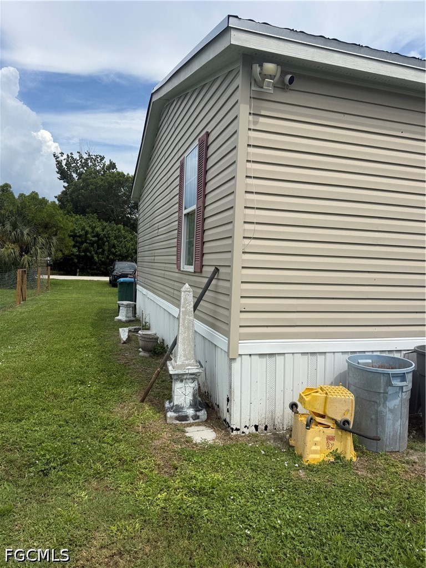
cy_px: 284
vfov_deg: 71.6
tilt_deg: -2.9
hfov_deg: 56.8
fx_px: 394
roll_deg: -2.4
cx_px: 213
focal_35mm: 24
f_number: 1.78
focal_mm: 6.76
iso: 80
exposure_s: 1/5714
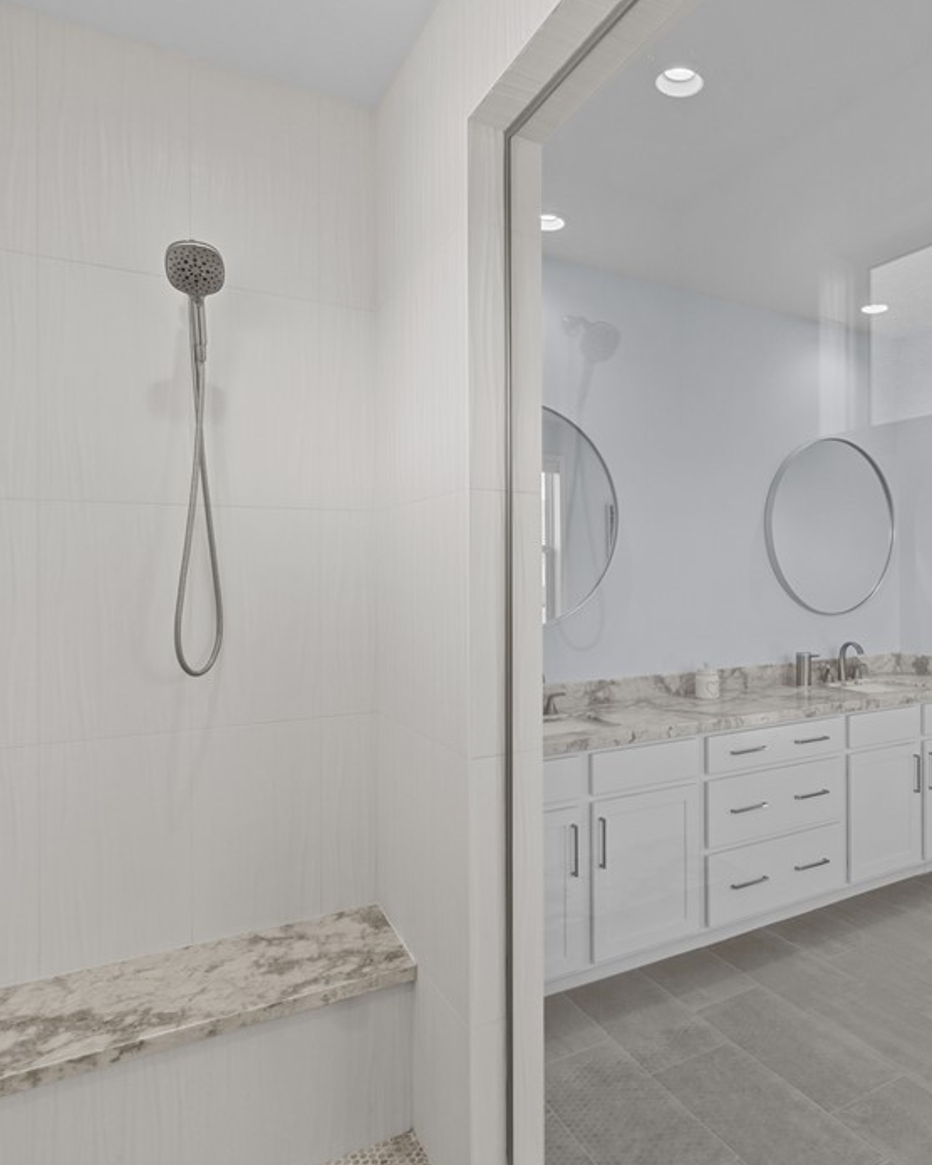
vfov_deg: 75.0
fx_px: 759
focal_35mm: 22
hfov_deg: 61.2
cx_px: 640
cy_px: 595
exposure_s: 1/20
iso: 400
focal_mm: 10
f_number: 8
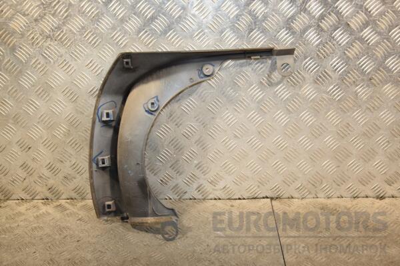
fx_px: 533
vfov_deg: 28.1
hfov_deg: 41.1
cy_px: 133
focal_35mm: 48
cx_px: 200
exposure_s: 1/200
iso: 800
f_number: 5
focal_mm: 32
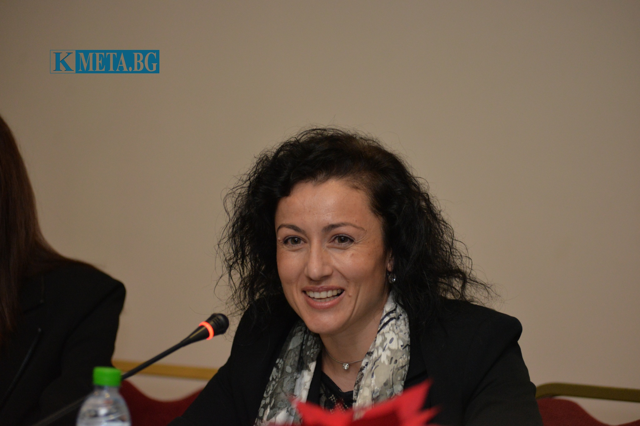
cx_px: 320
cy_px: 213
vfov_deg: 8.1
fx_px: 3022
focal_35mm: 170
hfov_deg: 12.1
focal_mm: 170
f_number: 3.5
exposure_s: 1/160
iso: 1600
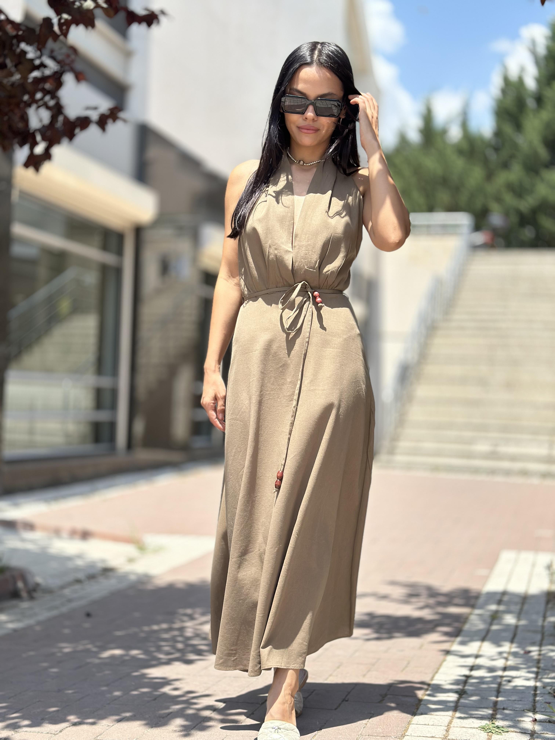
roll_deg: -3.2
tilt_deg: +1.3
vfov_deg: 39.7
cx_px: 278
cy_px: 370
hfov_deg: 30.3
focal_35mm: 48
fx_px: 1026
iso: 80
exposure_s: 1/3876
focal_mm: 6.86
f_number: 1.78
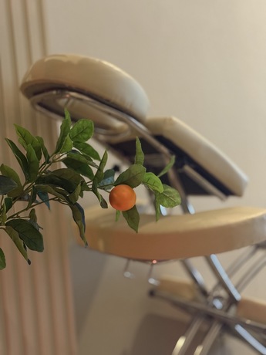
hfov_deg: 30.3
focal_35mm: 48
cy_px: 178
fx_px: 492
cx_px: 133
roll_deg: +4.1
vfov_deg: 39.7
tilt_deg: -1.0
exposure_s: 1/25
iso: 640
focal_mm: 6.76
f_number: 1.78
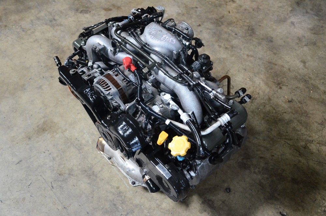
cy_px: 108
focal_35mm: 36
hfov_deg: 53.2
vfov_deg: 36.7
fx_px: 325
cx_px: 163
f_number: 4
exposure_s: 1/80
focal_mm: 24
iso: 2500
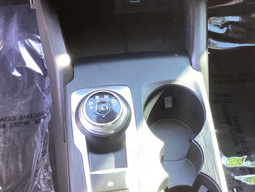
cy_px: 94
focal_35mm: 53
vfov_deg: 27.5
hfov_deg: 36.0
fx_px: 390
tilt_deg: -56.6
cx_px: 155
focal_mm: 3.3
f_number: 2.4
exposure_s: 1/60
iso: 200
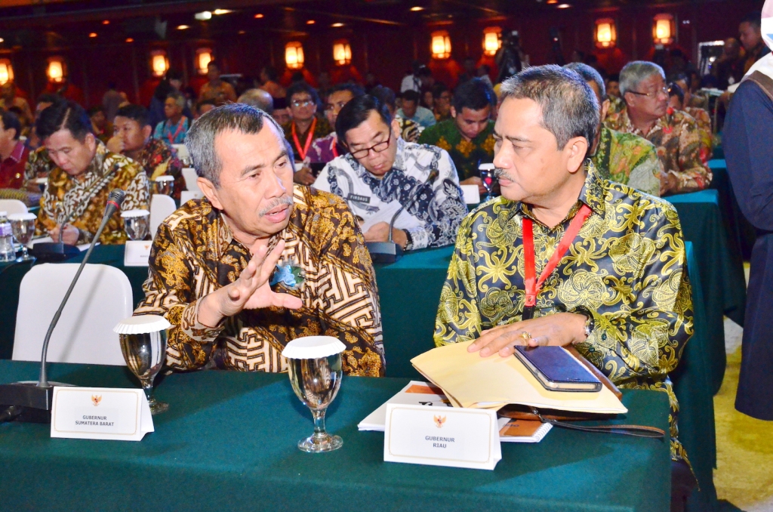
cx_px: 386
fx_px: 996
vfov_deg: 28.8
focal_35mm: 46
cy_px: 256
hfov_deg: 42.4
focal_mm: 31
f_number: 6.3
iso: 3200
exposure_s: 1/320
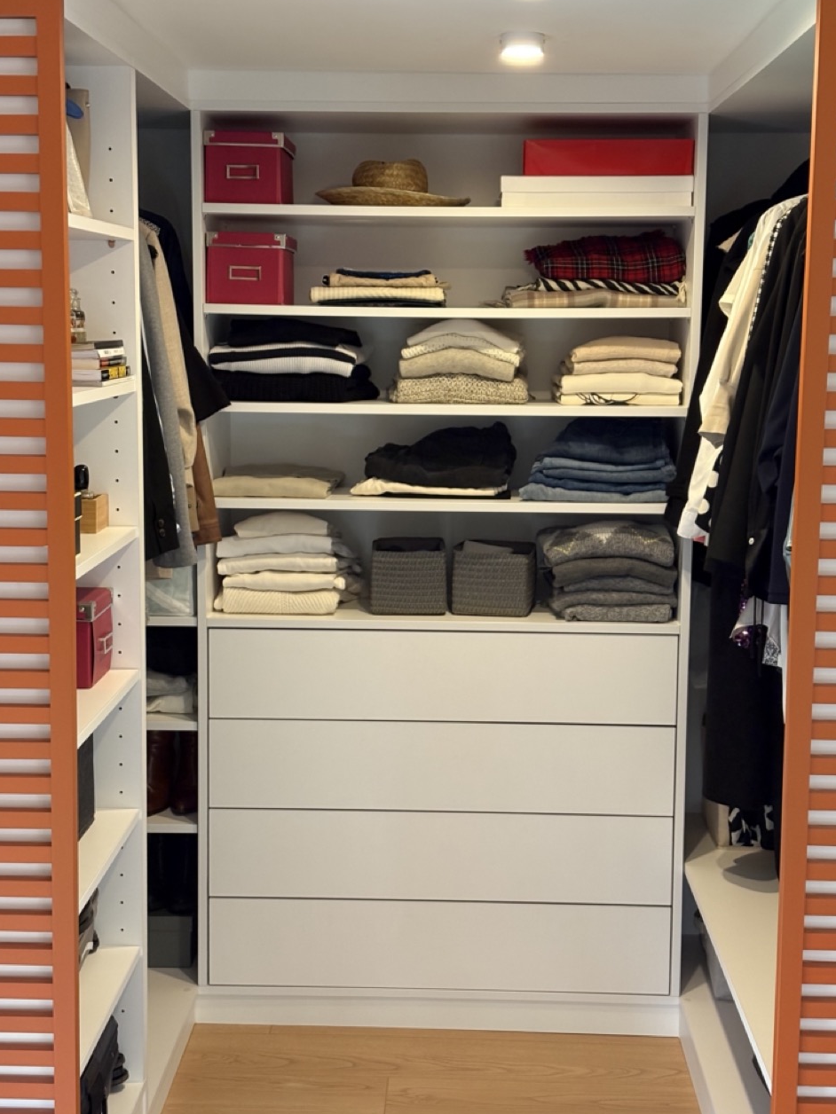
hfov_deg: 27.5
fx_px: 1707
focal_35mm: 53
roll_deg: -0.5
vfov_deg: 36.2
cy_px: 558
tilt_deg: -8.2
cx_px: 414
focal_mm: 5.96
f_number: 1.6
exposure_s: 1/33
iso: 250
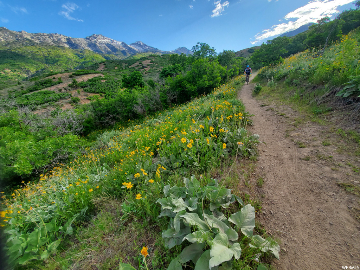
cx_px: 180
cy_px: 135
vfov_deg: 89.9
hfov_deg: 106.2
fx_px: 135
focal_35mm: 13
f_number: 2.2
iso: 50
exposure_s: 1/580
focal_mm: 1.8
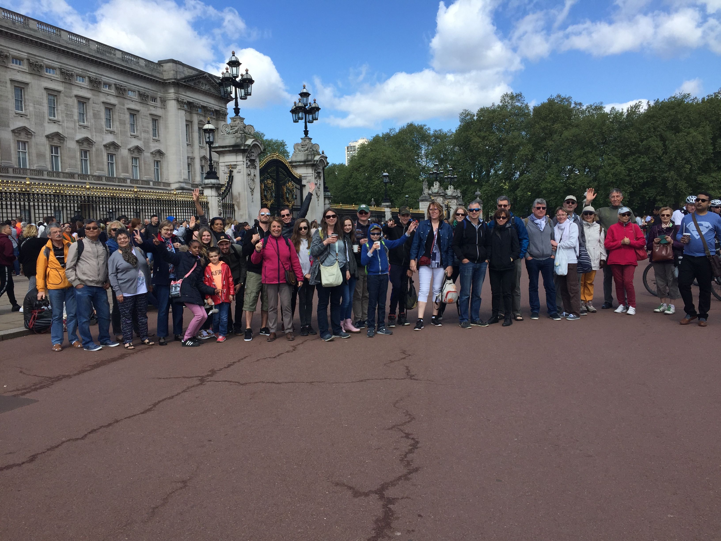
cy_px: 270
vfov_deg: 48.2
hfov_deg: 61.7
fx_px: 604
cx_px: 360
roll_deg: +1.2
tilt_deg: -4.9
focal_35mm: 29
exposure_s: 1/1522
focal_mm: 4.15
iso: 32
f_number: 2.2
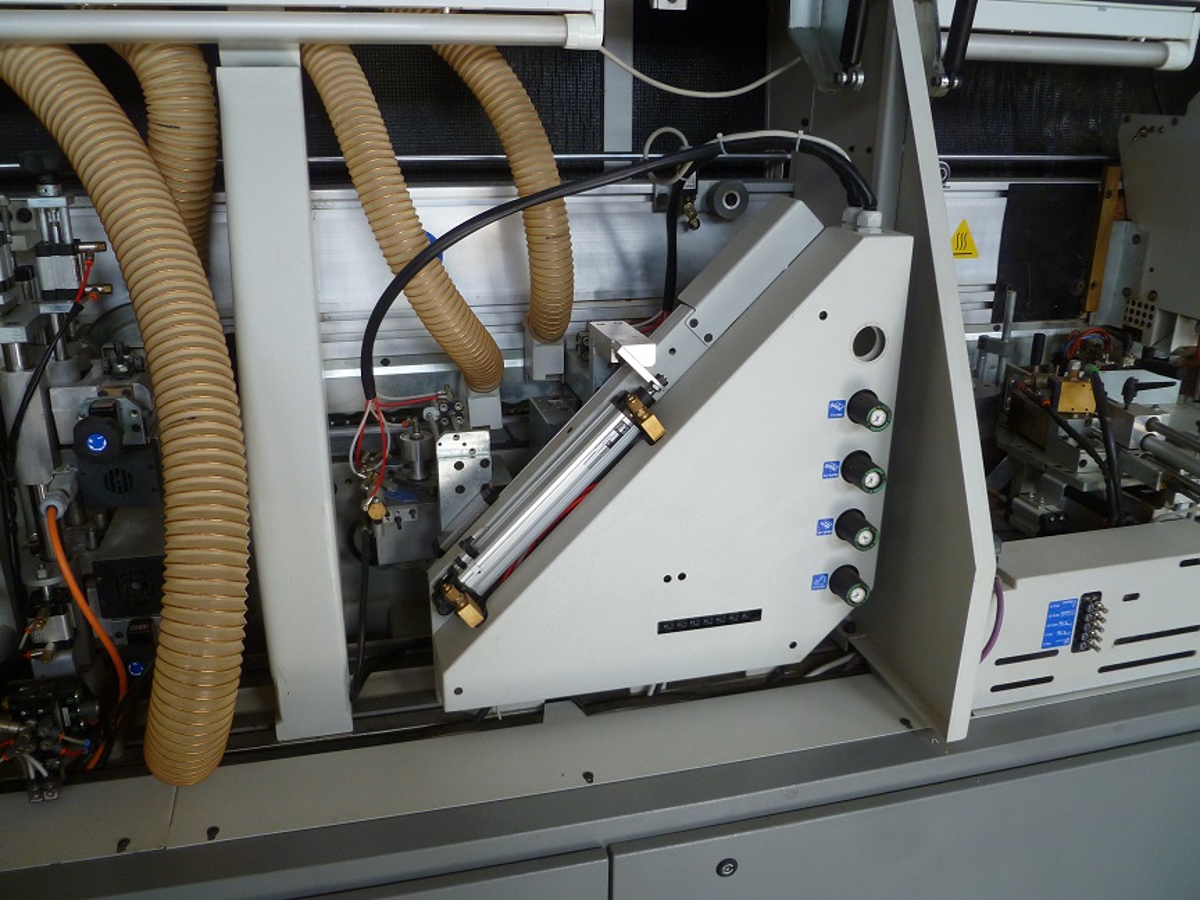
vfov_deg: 49.7
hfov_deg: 63.4
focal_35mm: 28
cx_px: 600
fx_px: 971
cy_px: 450
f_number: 3.3
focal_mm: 5
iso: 160
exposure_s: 1/80
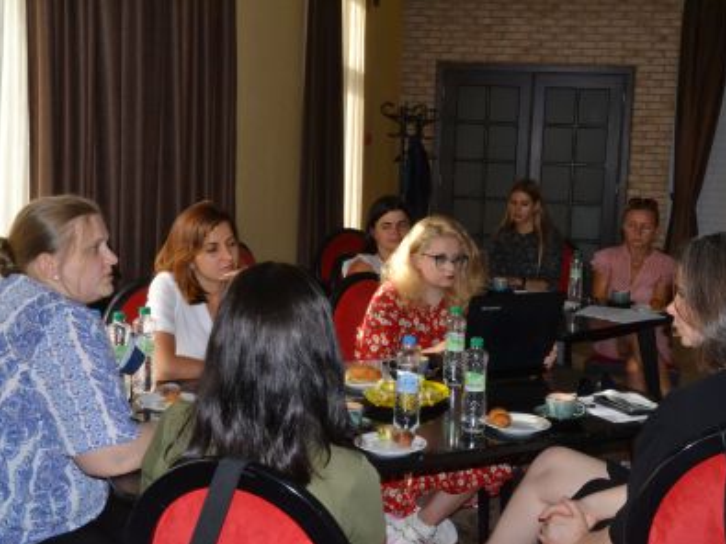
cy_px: 274
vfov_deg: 31.5
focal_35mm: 46
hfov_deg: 41.2
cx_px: 412
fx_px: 964
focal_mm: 28
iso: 1600
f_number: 18
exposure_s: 1/200
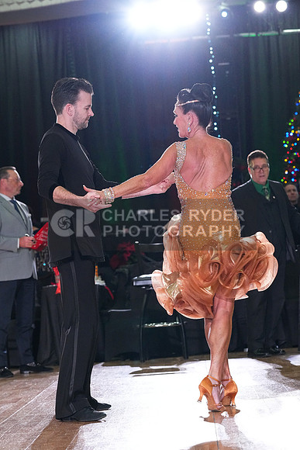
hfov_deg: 11.1
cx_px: 150
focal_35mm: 124
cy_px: 225
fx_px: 1549
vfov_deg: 16.5
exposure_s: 1/400
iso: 6400
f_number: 5.6
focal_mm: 124
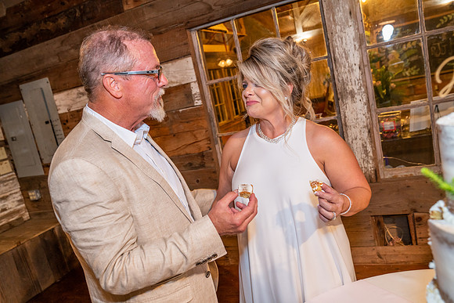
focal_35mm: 29
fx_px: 366
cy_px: 152
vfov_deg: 45.0
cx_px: 227
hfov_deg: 63.6
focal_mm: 29
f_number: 4.5
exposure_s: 1/60
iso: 1600
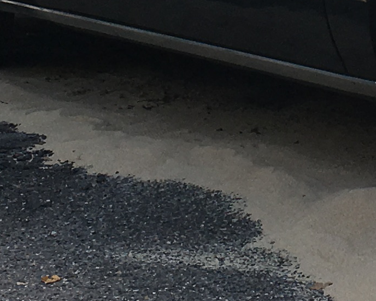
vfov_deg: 8.9
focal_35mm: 166
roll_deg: +0.5
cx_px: 382
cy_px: -222
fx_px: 1847
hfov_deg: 11.5
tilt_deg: +0.7
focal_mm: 4.15
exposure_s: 1/503
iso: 25
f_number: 2.2
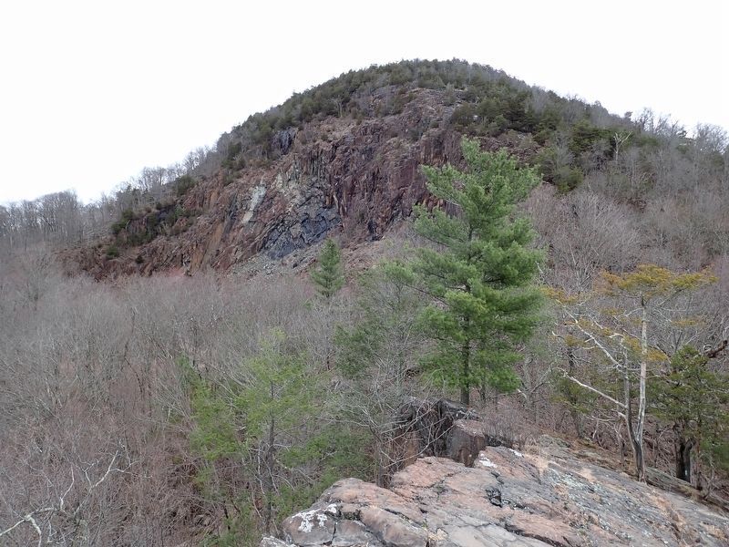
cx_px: 364
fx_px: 526
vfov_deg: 54.9
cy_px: 274
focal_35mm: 25
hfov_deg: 69.4
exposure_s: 1/160
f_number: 2.8
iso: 100
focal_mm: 4.5
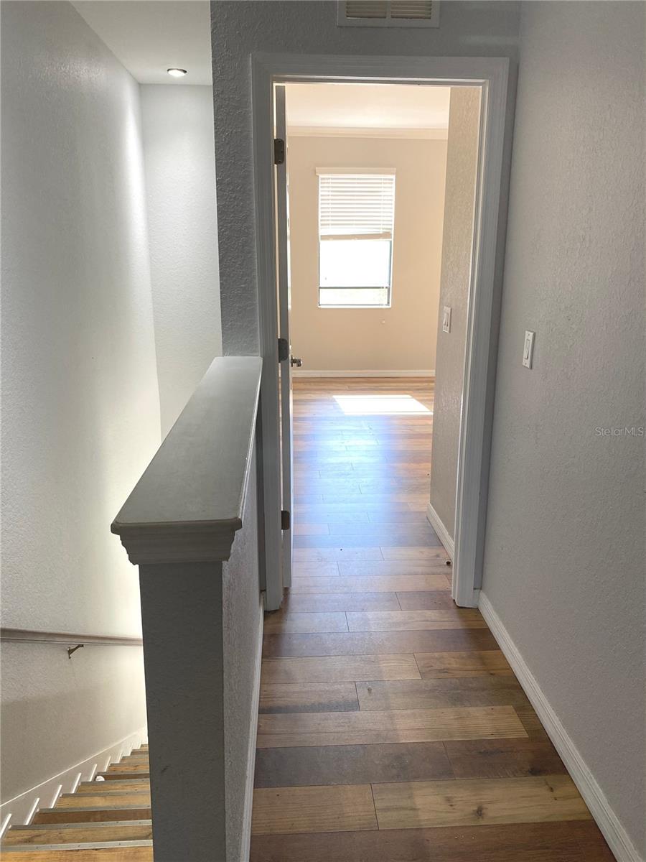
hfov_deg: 53.1
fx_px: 647
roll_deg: -0.4
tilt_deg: -14.4
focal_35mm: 26
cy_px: 431
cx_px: 323
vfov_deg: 67.3
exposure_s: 1/120
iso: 125
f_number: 1.8
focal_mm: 4.25
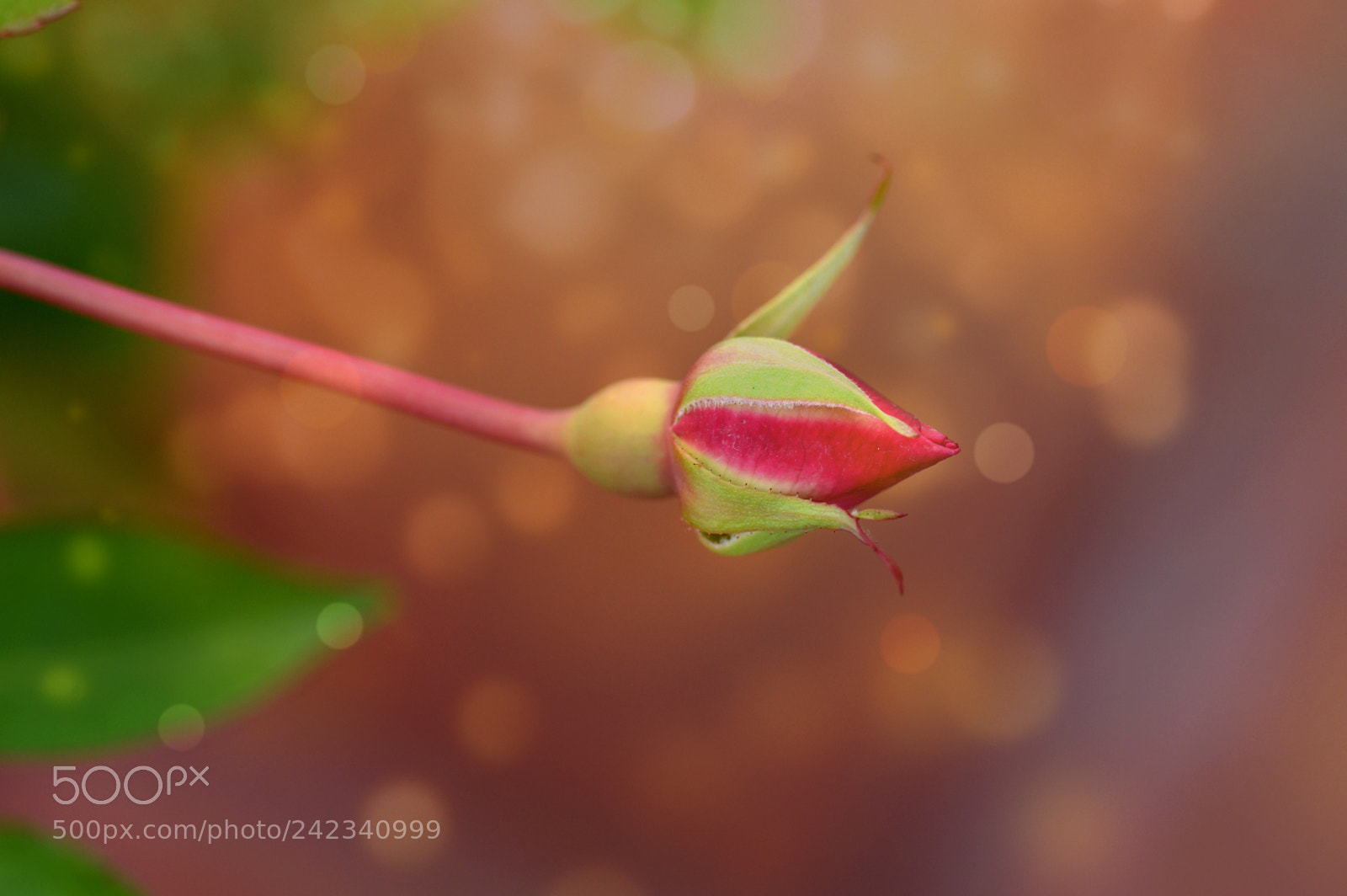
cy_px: 448
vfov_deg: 10.1
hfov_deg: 15.2
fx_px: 5047
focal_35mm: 135
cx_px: 674
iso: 200
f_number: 8
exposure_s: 1/250
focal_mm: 90
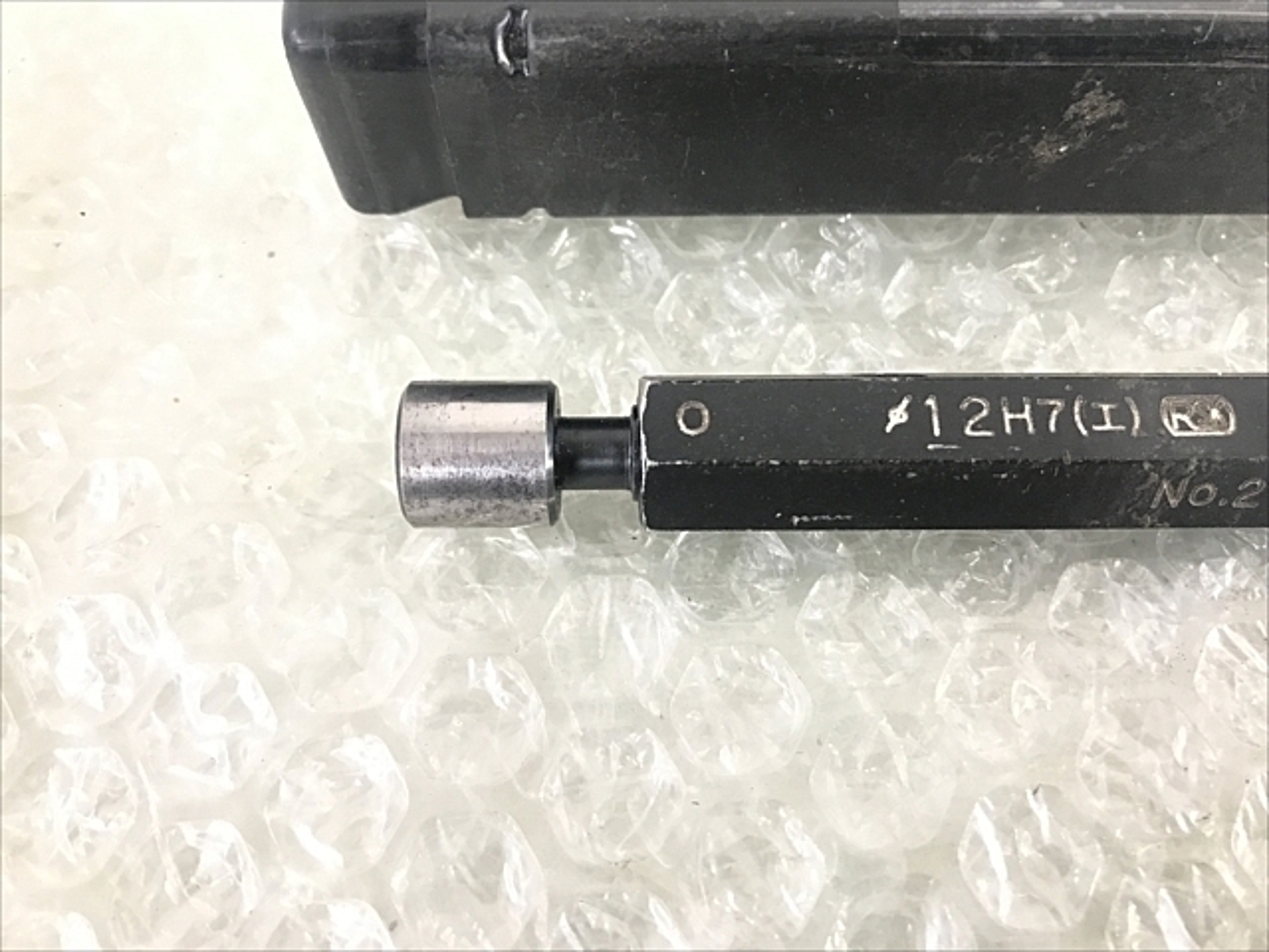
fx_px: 1026
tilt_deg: -66.6
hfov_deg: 63.4
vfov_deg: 49.7
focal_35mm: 28
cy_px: 476
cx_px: 634
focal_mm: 3.99
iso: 40
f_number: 1.8
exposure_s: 1/30
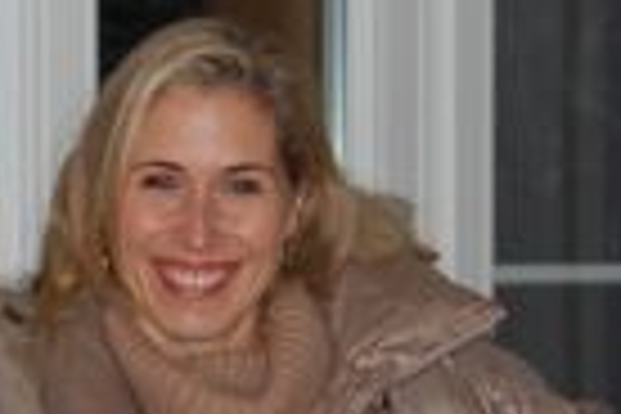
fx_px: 3731
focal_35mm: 216
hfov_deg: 9.5
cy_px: 580
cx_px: 58
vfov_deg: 6.3
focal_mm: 31
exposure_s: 1/60
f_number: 4.5
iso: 400
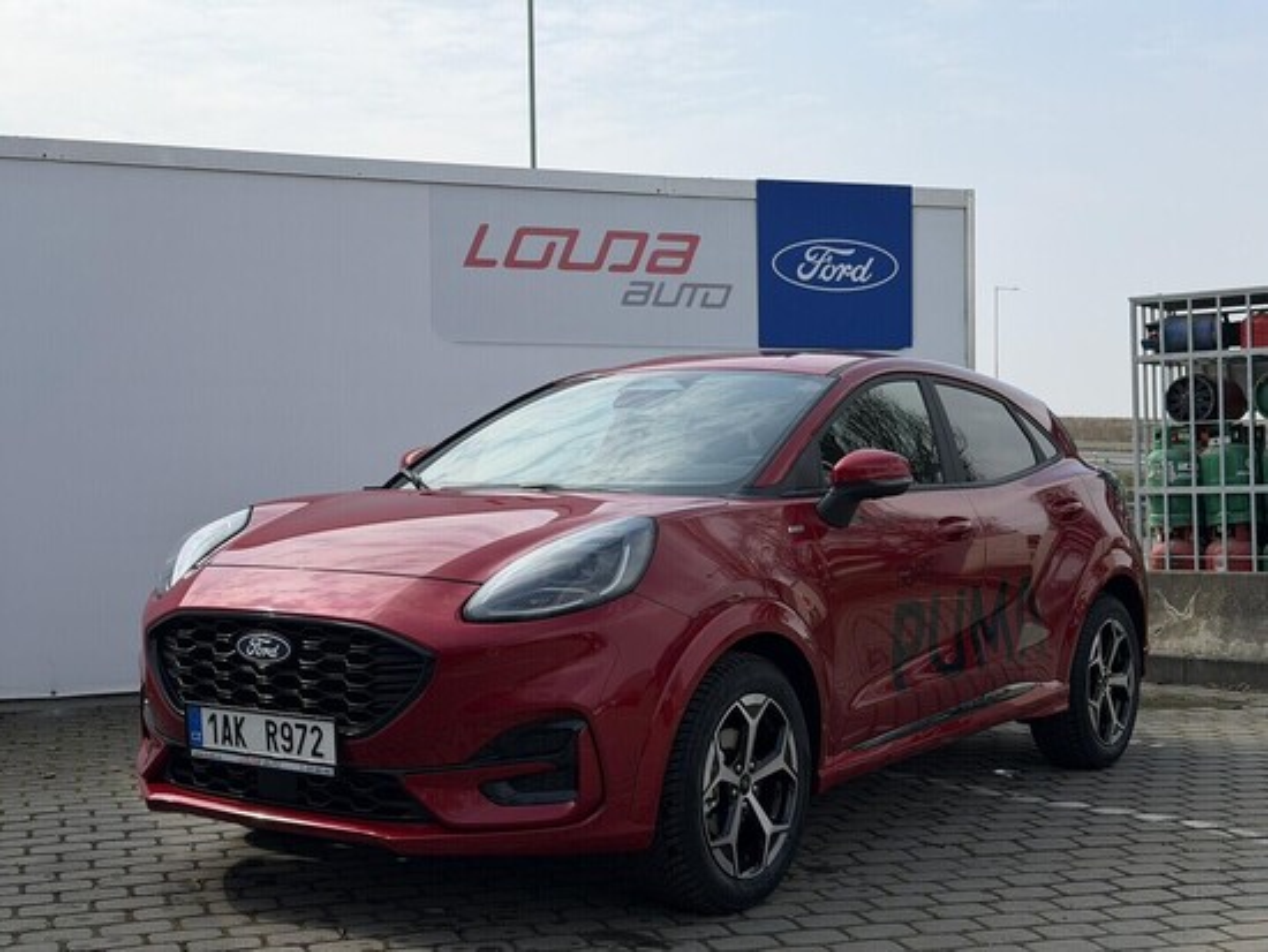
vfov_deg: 30.3
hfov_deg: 39.6
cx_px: 634
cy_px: 476
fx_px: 1759
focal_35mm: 48
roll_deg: +1.0
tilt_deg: +1.0
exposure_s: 1/5208
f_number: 1.78
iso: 64
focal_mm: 6.76
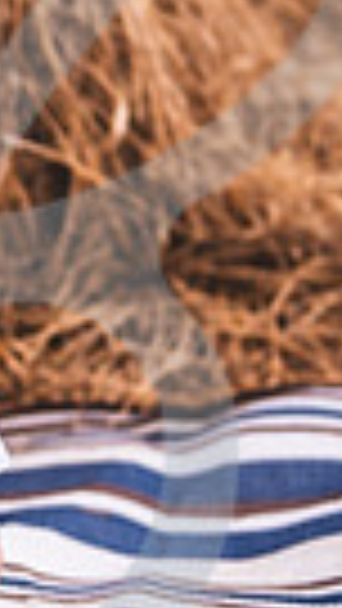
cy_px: 275
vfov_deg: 17.0
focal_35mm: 126
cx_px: -238
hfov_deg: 9.3
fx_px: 2030
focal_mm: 36
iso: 200
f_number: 2.8
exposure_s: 1/320
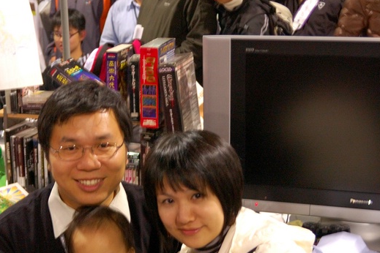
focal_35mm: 71
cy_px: 175
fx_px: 749
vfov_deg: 19.1
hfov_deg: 28.4
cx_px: 151
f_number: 2.8
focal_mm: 24
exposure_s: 1/20
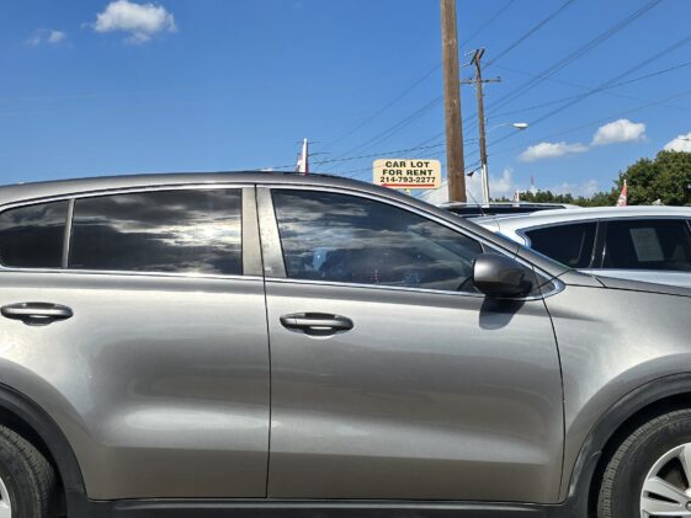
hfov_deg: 44.8
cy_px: 177
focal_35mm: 42
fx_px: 839
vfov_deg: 34.1
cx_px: 333
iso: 12
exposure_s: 1/1179
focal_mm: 6.3
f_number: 1.7
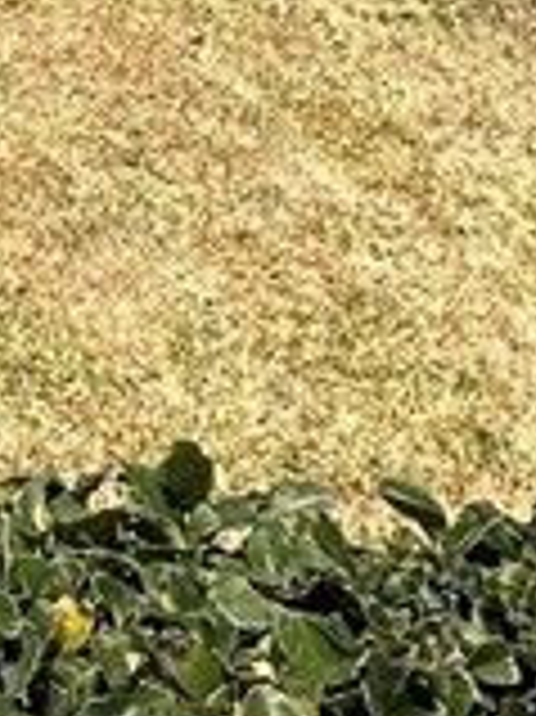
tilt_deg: -9.5
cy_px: -450
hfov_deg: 12.2
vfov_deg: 18.5
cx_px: -833
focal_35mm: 90
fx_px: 1861
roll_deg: +3.1
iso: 40
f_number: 2.2
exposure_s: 1/2398
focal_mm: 2.22
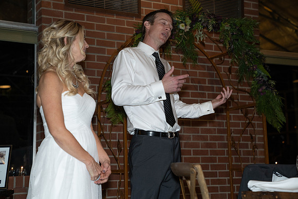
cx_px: 149
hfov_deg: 31.0
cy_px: 100
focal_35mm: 65
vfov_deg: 20.9
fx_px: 538
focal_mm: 65
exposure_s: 1/125
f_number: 3.5
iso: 2500
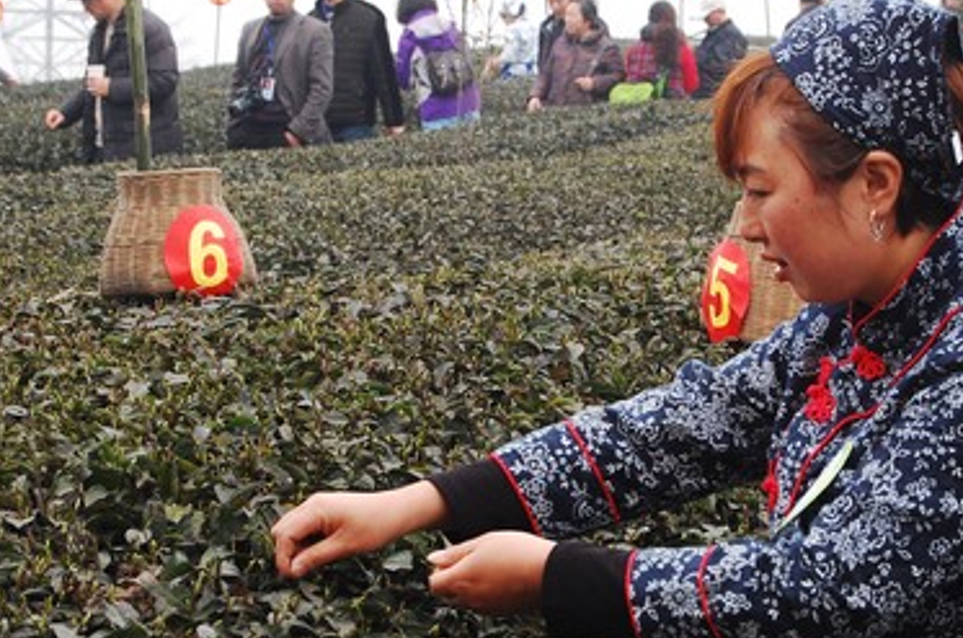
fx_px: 2954
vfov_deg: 12.3
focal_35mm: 111
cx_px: 547
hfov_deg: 18.5
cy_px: 393
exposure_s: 1/80
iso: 400
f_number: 10
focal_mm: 55
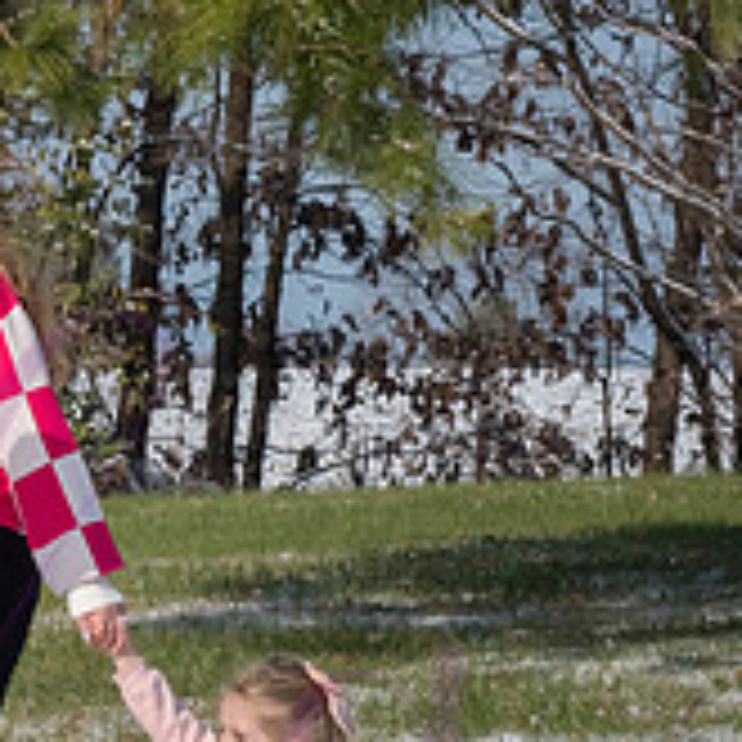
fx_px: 8609
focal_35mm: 355
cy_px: 516
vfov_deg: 4.9
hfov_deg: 4.9
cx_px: -27
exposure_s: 1/1000
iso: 640
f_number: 16
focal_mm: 105
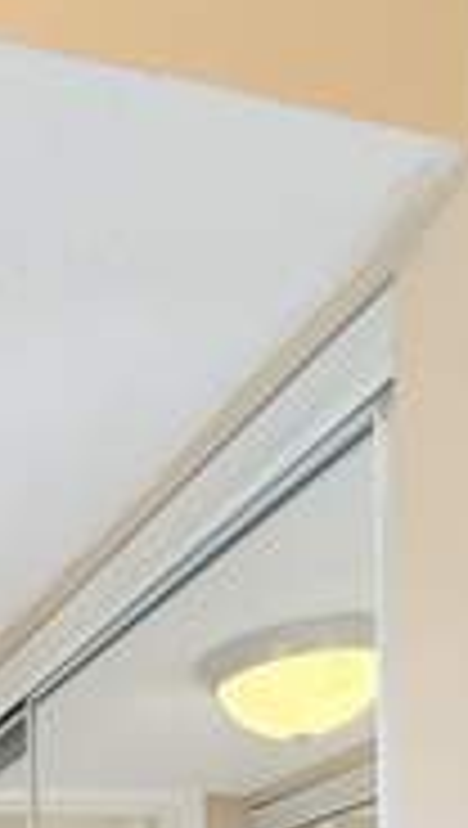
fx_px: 1165
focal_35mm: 53
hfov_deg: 20.6
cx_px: -153
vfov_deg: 29.6
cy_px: 1130
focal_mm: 2.22
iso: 160
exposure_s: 1/120
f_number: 2.2
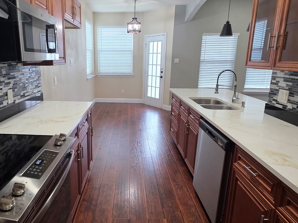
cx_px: 115
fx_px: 198
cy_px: 105
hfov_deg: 72.9
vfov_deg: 58.8
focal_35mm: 23
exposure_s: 1/60
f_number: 1.9
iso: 200
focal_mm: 2.2
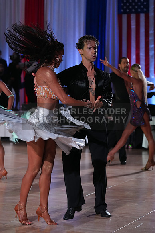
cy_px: 116
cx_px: 78
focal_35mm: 105
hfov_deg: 13.0
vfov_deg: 19.5
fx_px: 678
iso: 3200
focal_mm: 105
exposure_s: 1/500
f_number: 4
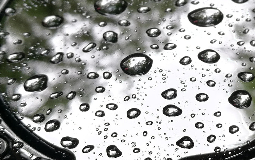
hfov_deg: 30.3
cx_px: 179
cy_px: 87
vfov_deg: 19.4
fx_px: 466
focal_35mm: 67
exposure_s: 1/50
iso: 64
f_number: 2.2
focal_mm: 4.5
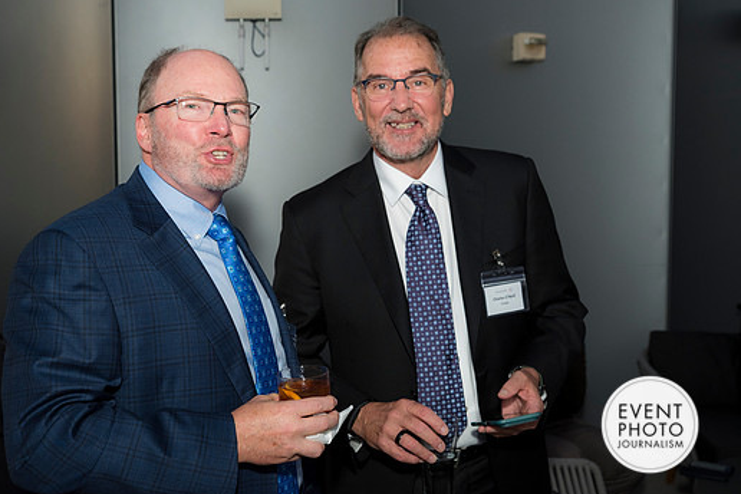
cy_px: 242
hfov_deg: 43.5
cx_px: 330
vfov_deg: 29.9
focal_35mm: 45
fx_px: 926
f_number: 5.6
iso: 800
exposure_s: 1/125
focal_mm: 40
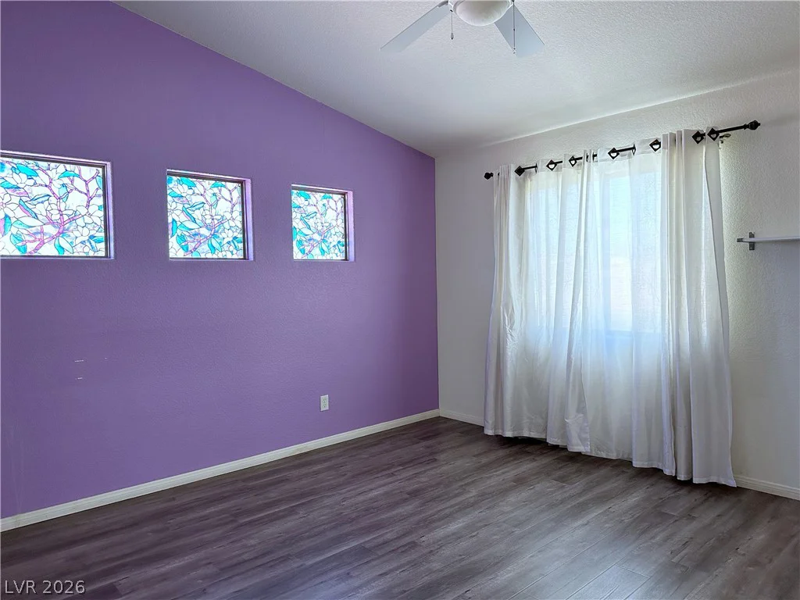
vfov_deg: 56.8
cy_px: 300
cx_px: 400
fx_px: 555
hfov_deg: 71.6
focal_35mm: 24
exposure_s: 1/60
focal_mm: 6.86
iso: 200
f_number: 1.78
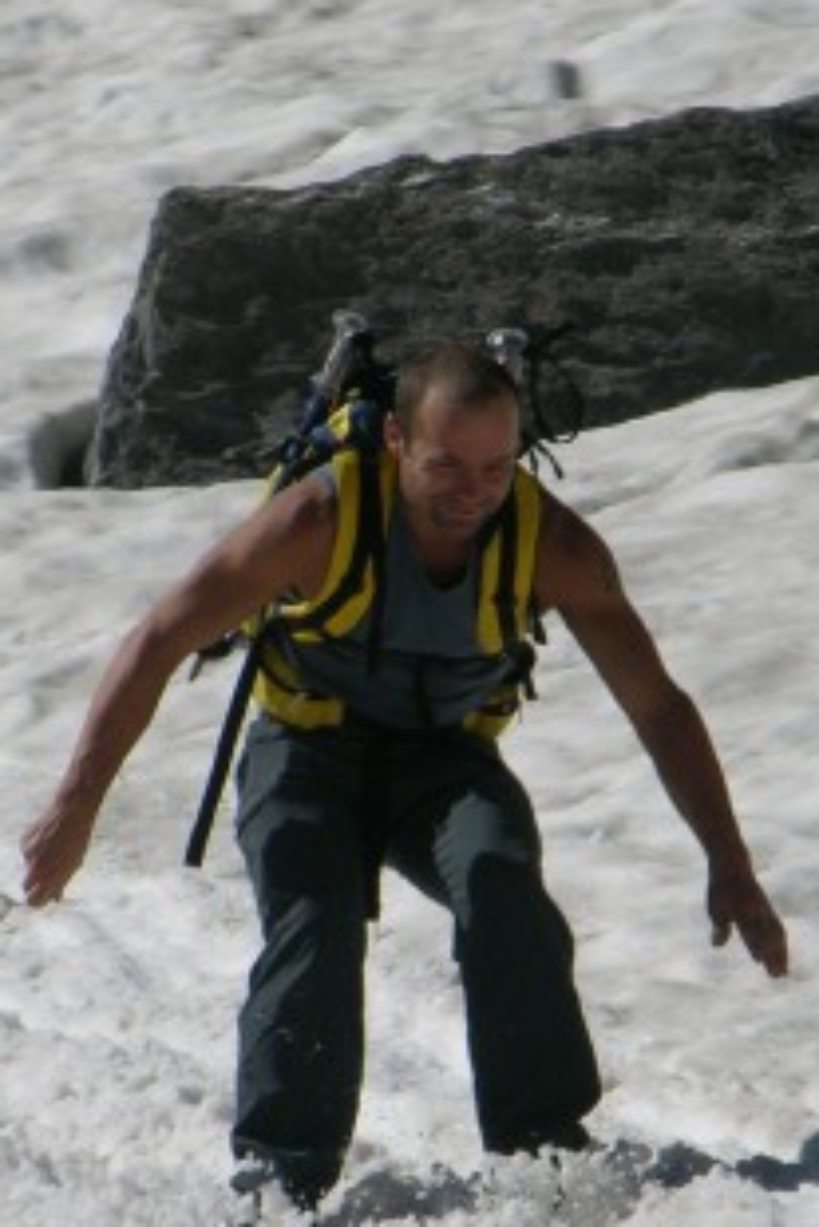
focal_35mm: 721
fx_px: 24575
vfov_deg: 2.9
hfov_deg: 1.9
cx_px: 526
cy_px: 720
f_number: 7.4
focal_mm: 71.2
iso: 50
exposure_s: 1/446
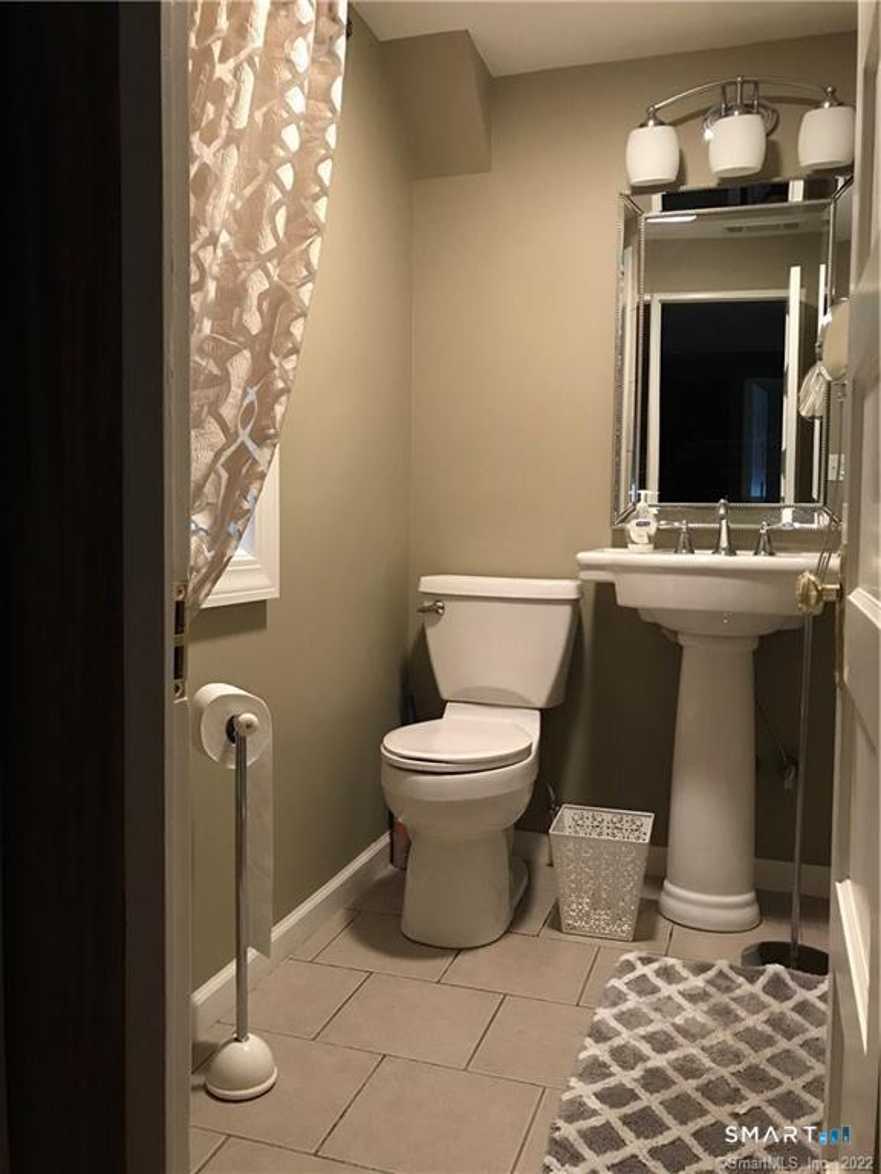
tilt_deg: -2.3
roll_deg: -0.8
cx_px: 440
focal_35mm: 28
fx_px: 950
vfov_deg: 63.4
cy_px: 587
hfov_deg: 49.7
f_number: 1.8
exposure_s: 1/15
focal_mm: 3.99
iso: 64
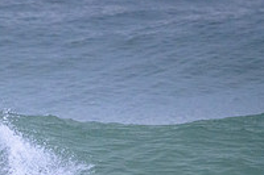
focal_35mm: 2322
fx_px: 17014
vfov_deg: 0.6
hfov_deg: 0.9
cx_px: 11
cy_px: 205
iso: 7200
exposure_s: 1/2000
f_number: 11
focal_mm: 800
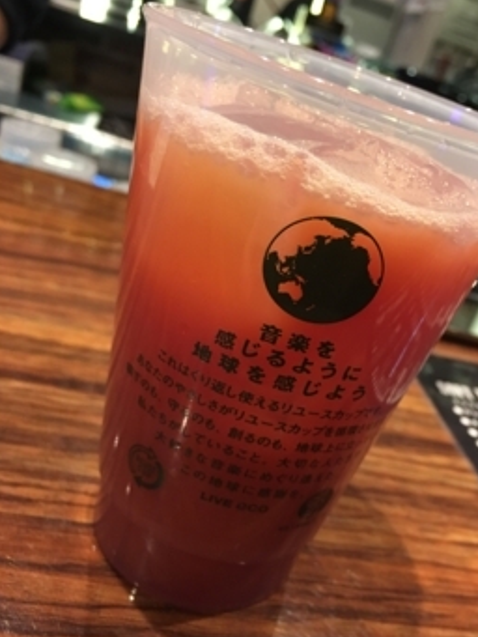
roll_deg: -19.2
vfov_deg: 53.9
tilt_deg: -24.8
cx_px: 278
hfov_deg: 41.7
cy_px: 340
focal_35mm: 34
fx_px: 626
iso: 200
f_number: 2.2
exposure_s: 1/24
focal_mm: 4.15
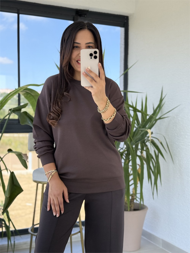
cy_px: 126
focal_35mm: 48
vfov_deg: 39.7
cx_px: 95
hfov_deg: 30.3
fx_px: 351
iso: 100
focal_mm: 6.76
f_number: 1.78
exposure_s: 1/641
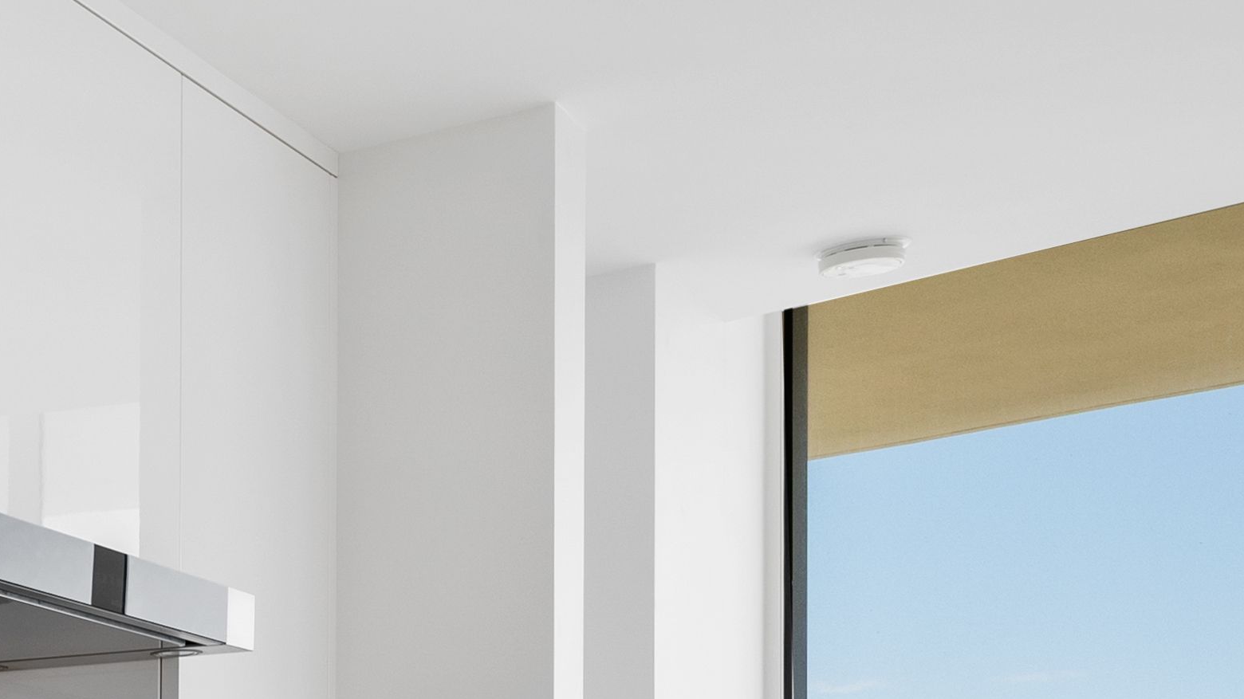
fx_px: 2276
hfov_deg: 21.3
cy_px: 985
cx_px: -950
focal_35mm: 69
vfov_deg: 16.2
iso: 200
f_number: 4
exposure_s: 1/60
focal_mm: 17
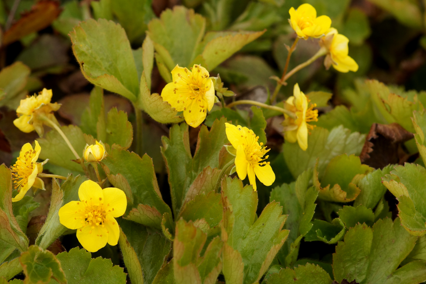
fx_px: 2035
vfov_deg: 8.0
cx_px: 185
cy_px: 143
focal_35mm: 172
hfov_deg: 11.9
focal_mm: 100
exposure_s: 1/160
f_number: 8
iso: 400
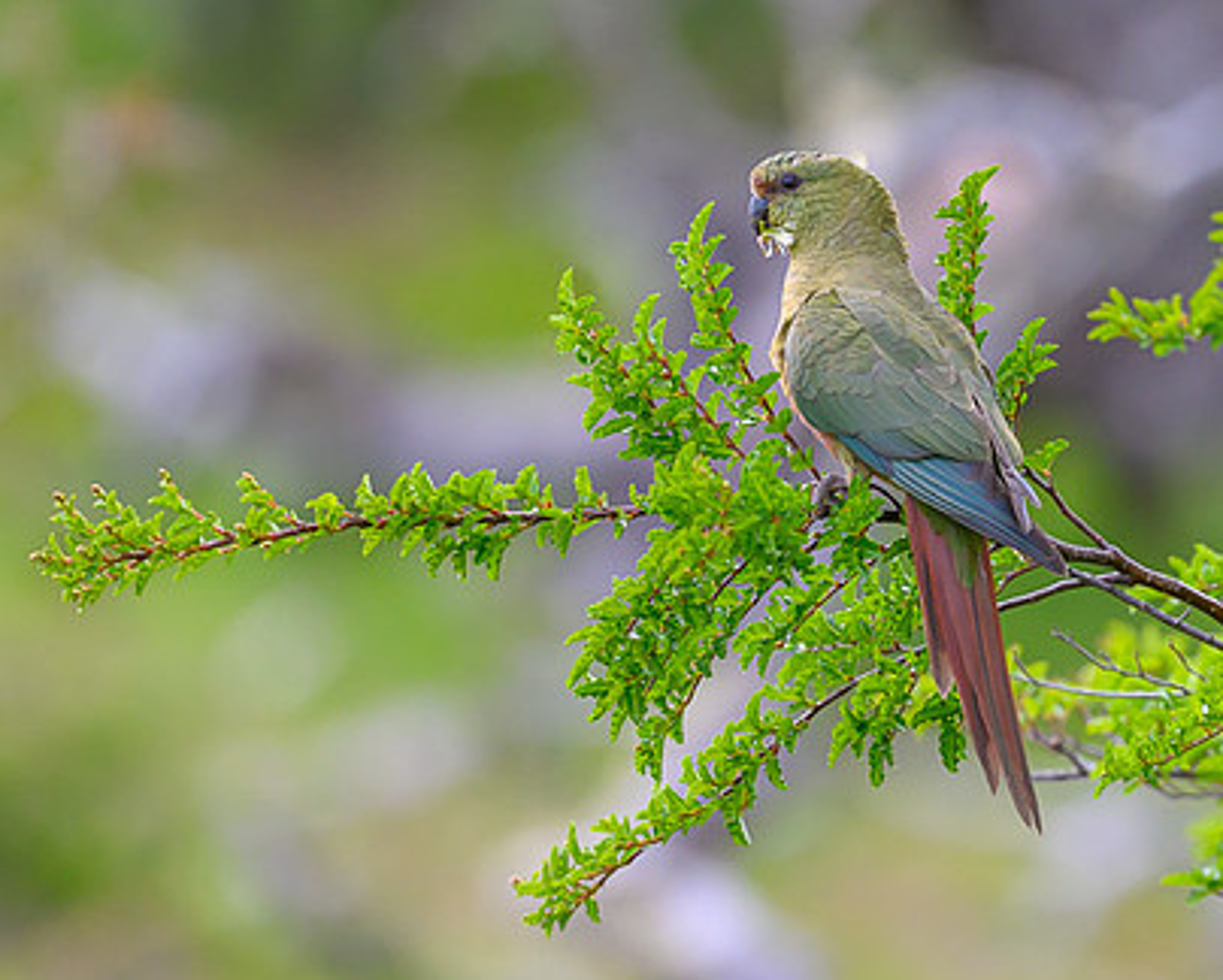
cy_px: 347
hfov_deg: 2.9
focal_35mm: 665
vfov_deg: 2.3
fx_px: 24094
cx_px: 718
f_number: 4
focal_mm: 400
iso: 1600
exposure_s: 1/1600
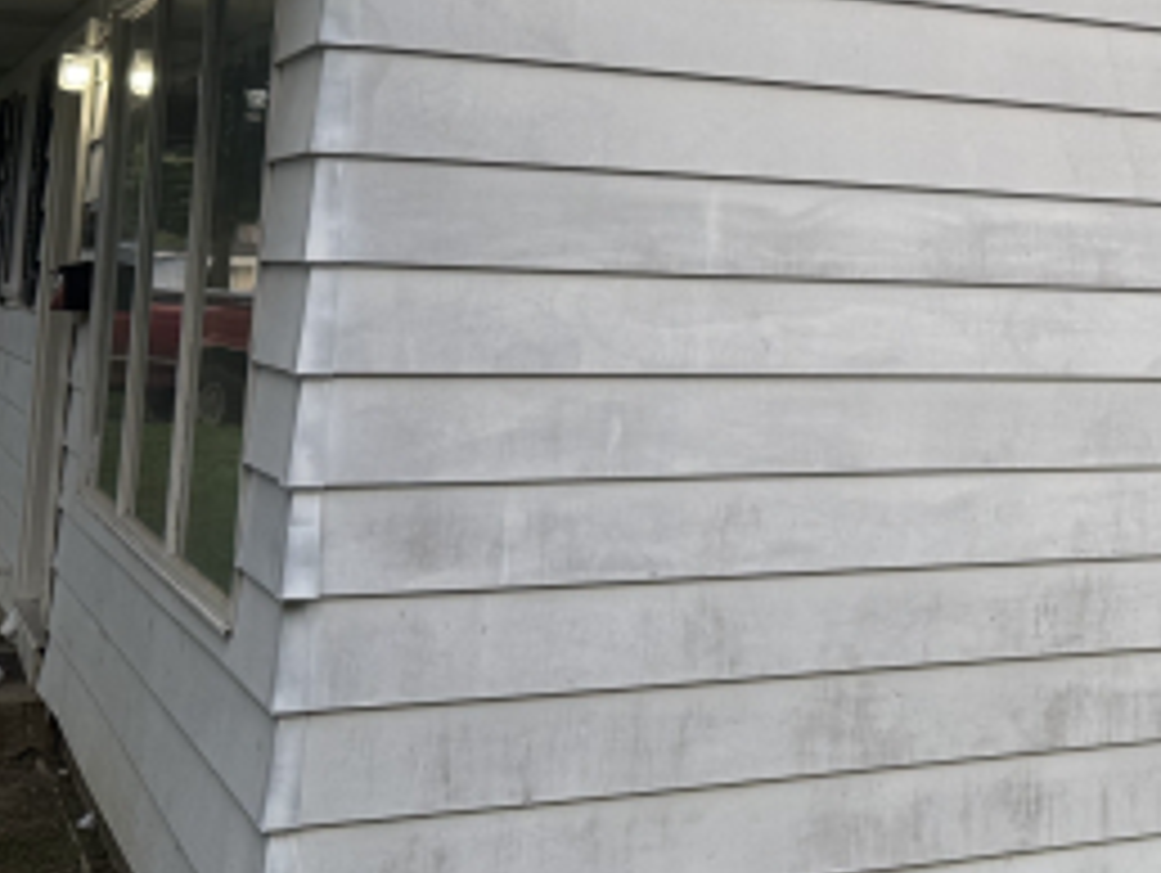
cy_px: 104
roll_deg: -2.6
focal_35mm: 62
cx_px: 1123
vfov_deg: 23.1
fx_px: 2081
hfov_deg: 29.4
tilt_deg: +5.6
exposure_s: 1/179
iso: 64
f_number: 1.78
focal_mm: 6.76
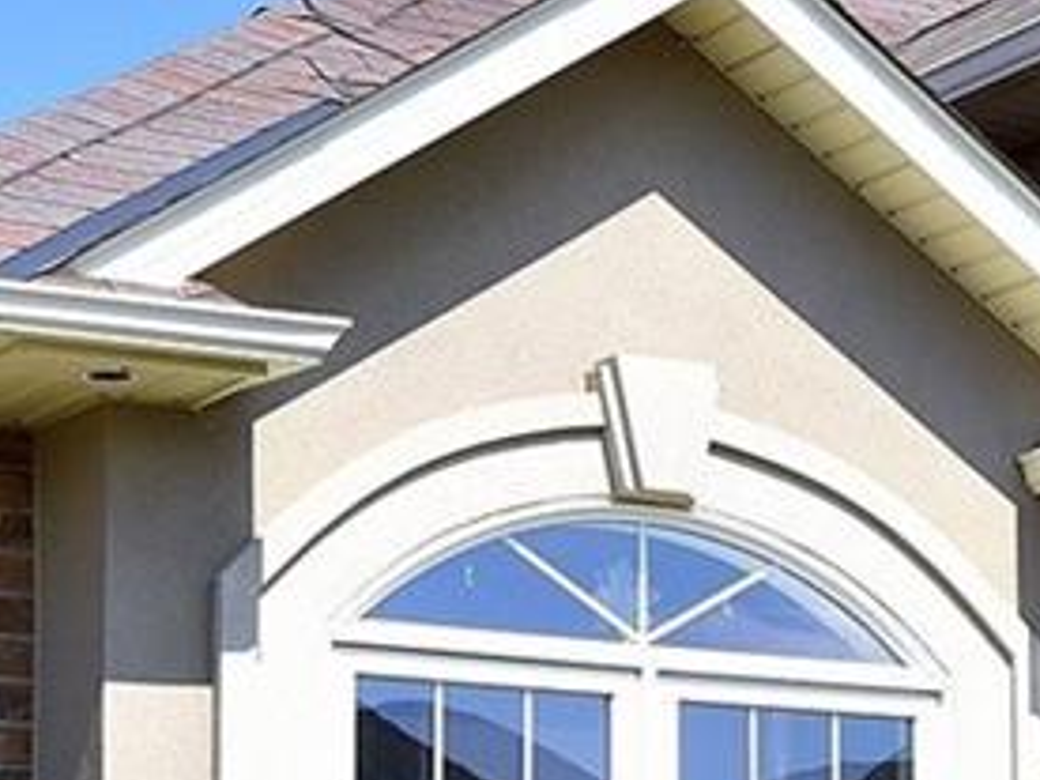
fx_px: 3755
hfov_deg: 14.7
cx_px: 1564
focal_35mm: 125
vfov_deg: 11.7
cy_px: 801
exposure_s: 1/500
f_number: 11
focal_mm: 35
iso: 500
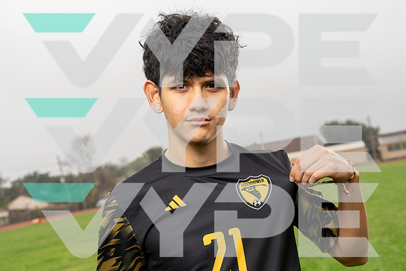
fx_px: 677
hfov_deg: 33.4
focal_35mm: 60
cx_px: 203
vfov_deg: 22.6
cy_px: 136
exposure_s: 1/200
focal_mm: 60
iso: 250
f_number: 7.1
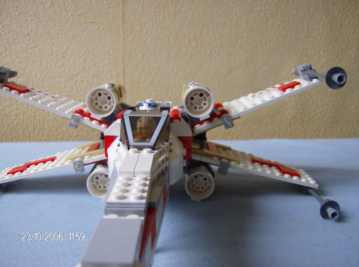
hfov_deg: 51.5
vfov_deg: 39.5
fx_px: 373
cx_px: 180
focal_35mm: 36
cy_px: 134
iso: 109
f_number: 2.8
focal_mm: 6
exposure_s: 1/64
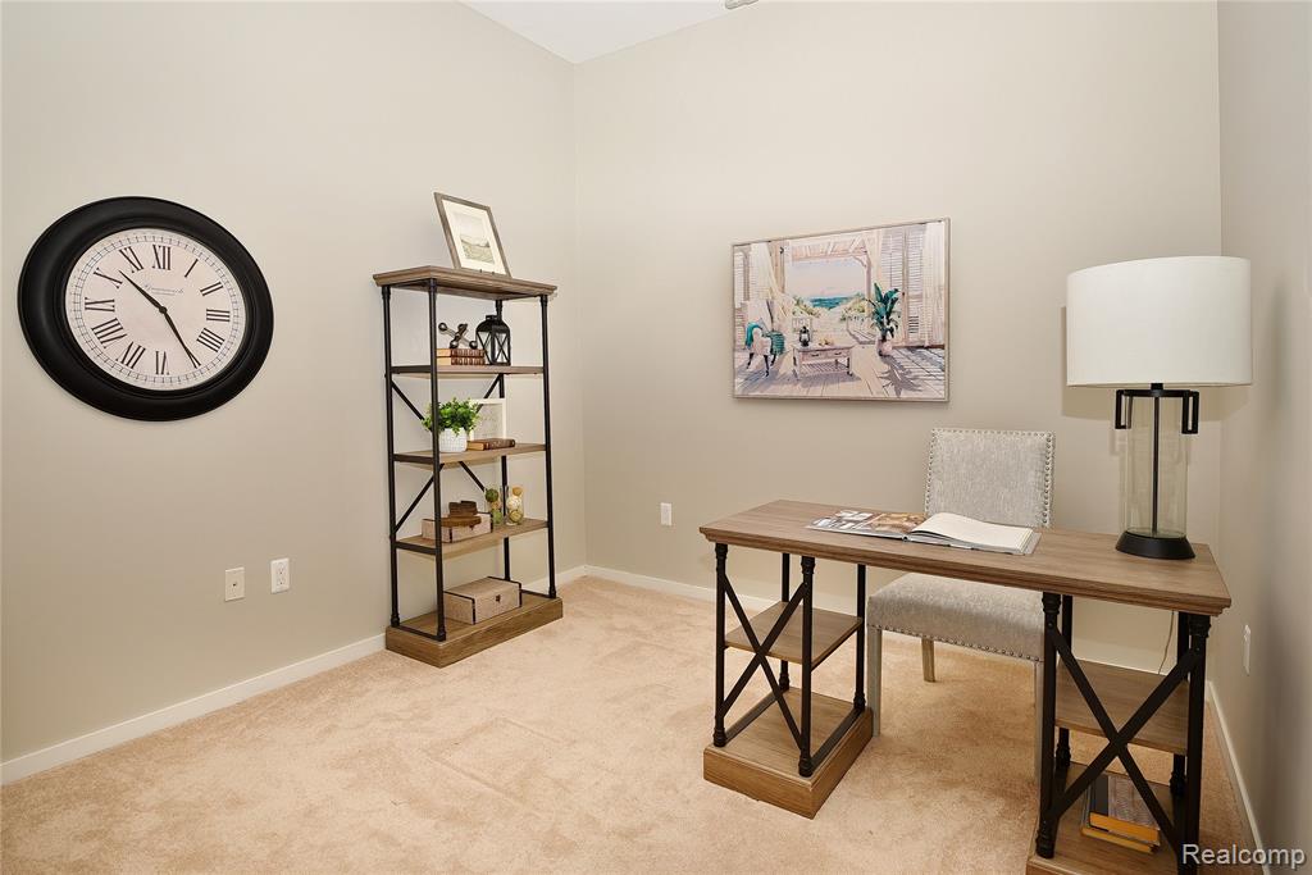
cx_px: 656
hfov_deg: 93.3
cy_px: 438
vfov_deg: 70.5
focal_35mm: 17
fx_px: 620
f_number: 7.1
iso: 100
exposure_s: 1/60
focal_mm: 17
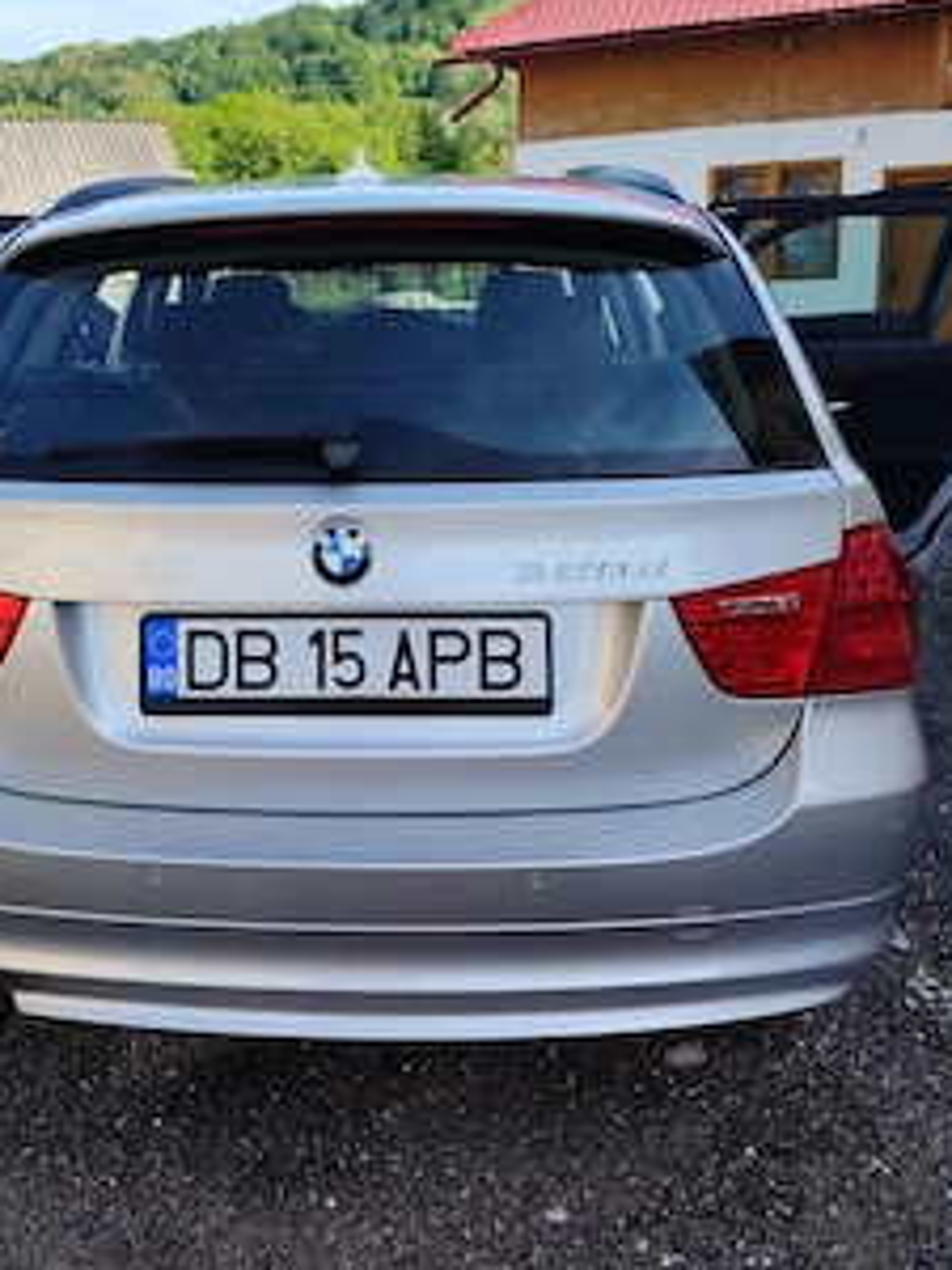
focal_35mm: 32
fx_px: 1173
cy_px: 466
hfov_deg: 43.8
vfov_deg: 56.1
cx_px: 355
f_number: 1.75
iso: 100
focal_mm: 5.25
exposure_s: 1/513
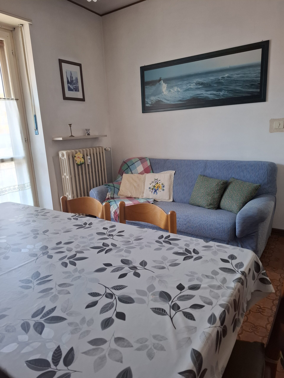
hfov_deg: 58.9
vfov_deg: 73.9
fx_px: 252
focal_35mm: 23
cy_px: 189
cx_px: 142
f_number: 1.8
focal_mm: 5.54
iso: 320
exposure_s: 1/100
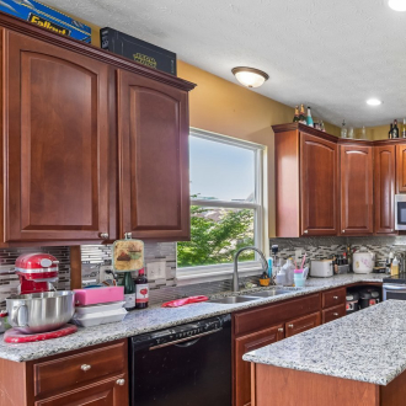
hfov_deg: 45.7
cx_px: 437
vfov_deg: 58.9
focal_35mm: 27
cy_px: 230
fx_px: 358
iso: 400
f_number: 8
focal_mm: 14
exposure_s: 1/13
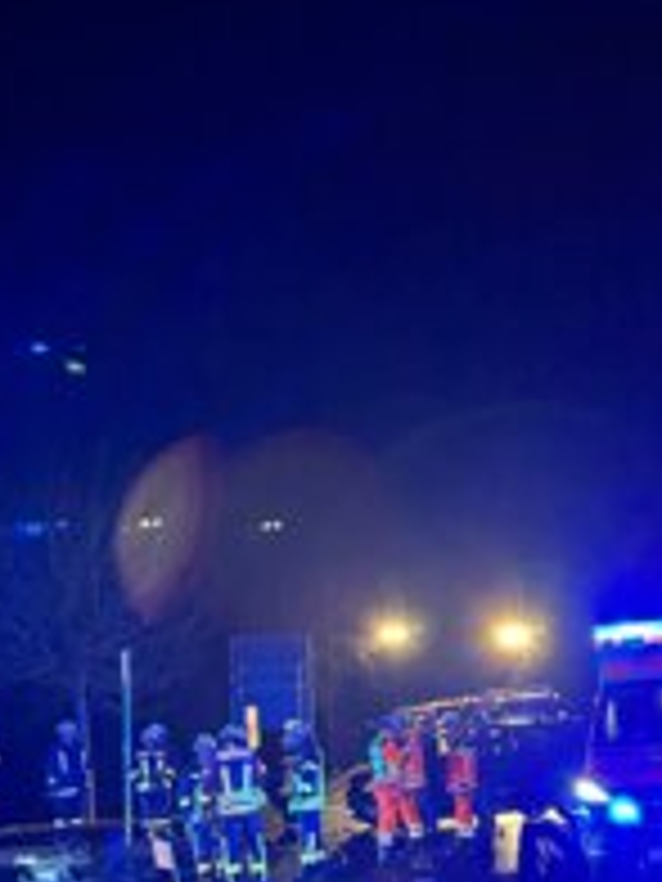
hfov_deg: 27.5
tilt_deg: +7.0
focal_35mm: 53
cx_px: 329
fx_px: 1351
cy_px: 580
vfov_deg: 35.8
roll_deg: +1.6
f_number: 1.5
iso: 500
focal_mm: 5.7
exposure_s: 1/34
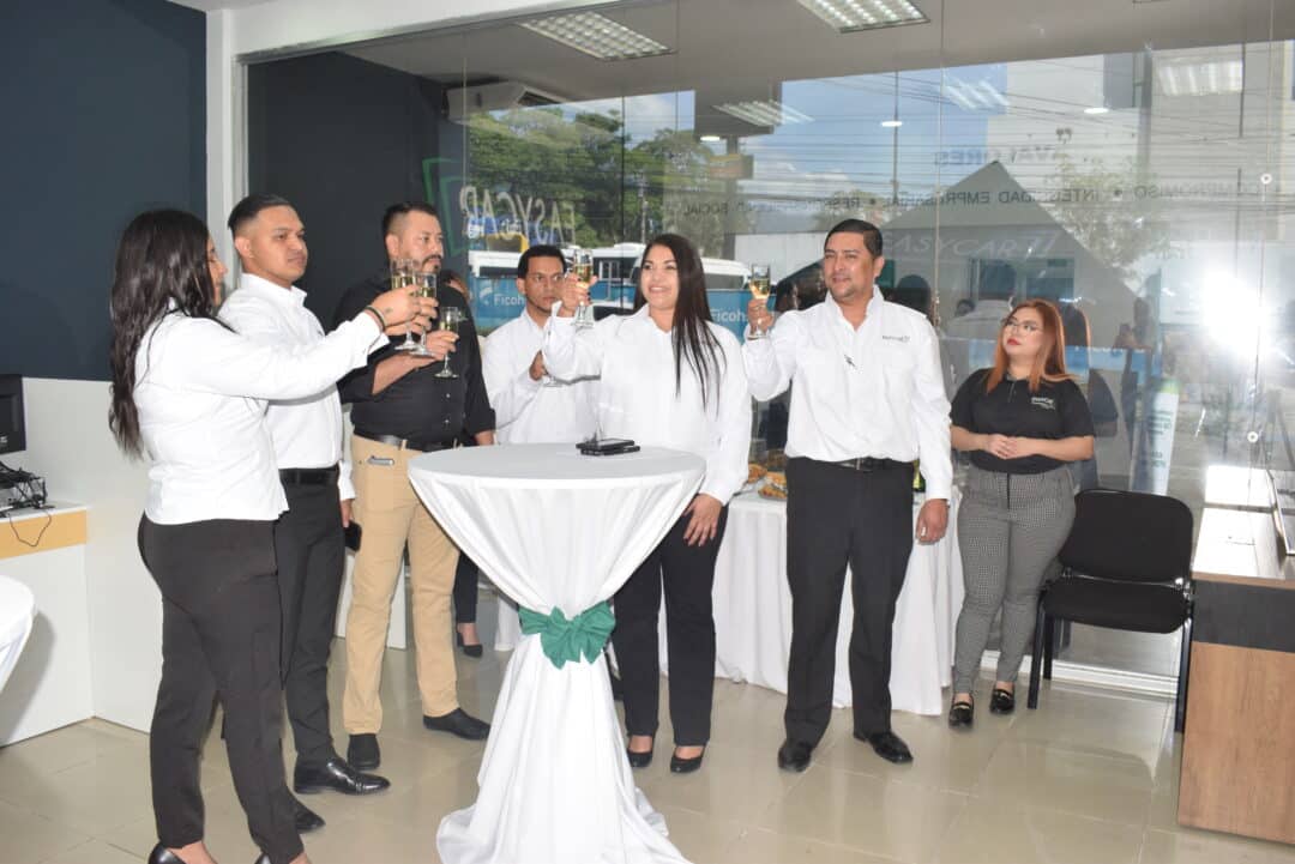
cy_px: 432
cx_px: 648
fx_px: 1080
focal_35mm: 30
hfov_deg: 61.9
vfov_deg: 43.6
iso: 1000
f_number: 9
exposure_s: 1/200
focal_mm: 20
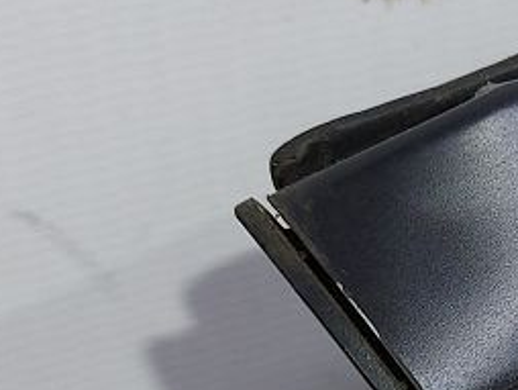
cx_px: 682
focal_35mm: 131
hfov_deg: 14.4
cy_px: 398
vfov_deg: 11.2
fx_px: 1962
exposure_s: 1/50
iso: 64
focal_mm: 5.23
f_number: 1.8
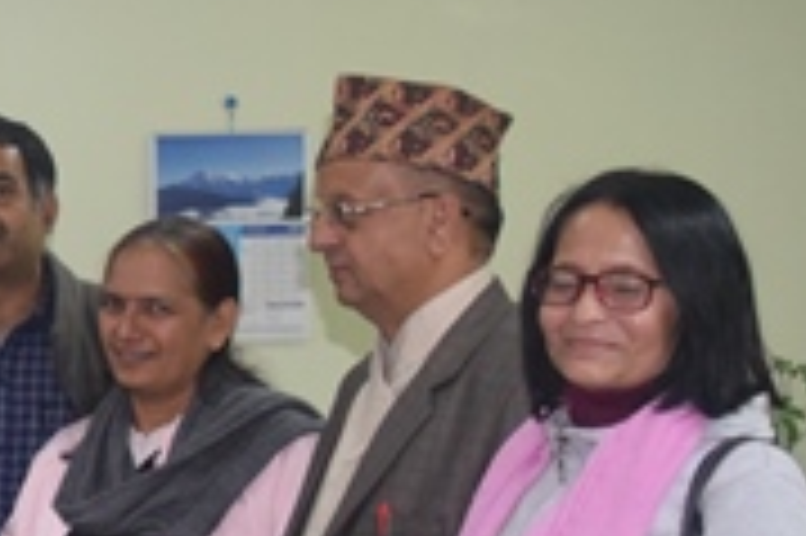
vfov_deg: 10.6
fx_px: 2885
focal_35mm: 129
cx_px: -621
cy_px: 457
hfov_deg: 14.2
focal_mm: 24
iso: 1100
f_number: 4
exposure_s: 1/60
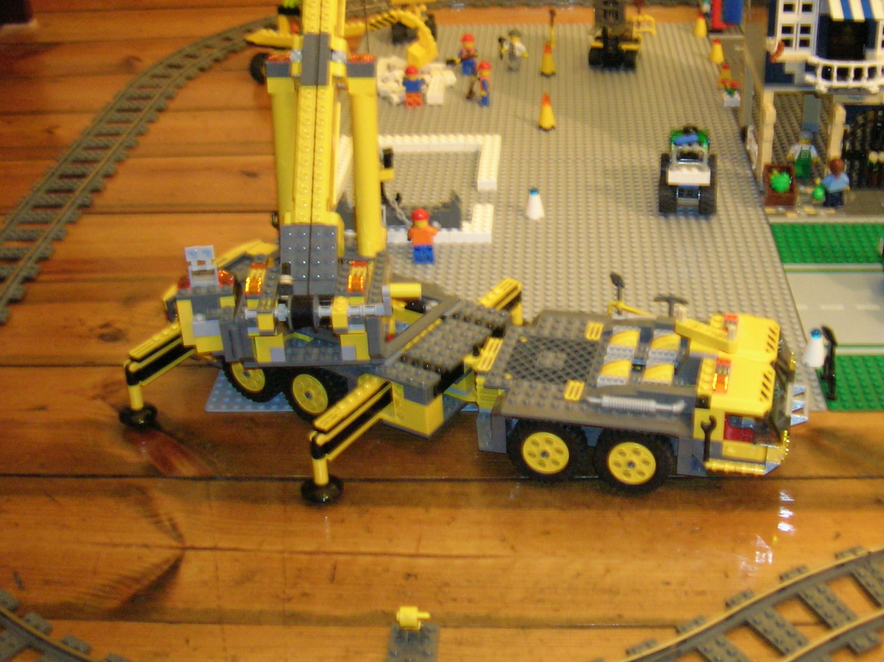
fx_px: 1225
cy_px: 280
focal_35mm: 48
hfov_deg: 39.5
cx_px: 545
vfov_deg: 30.2
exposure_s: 1/1.4
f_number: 2.9
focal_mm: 5.7
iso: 200
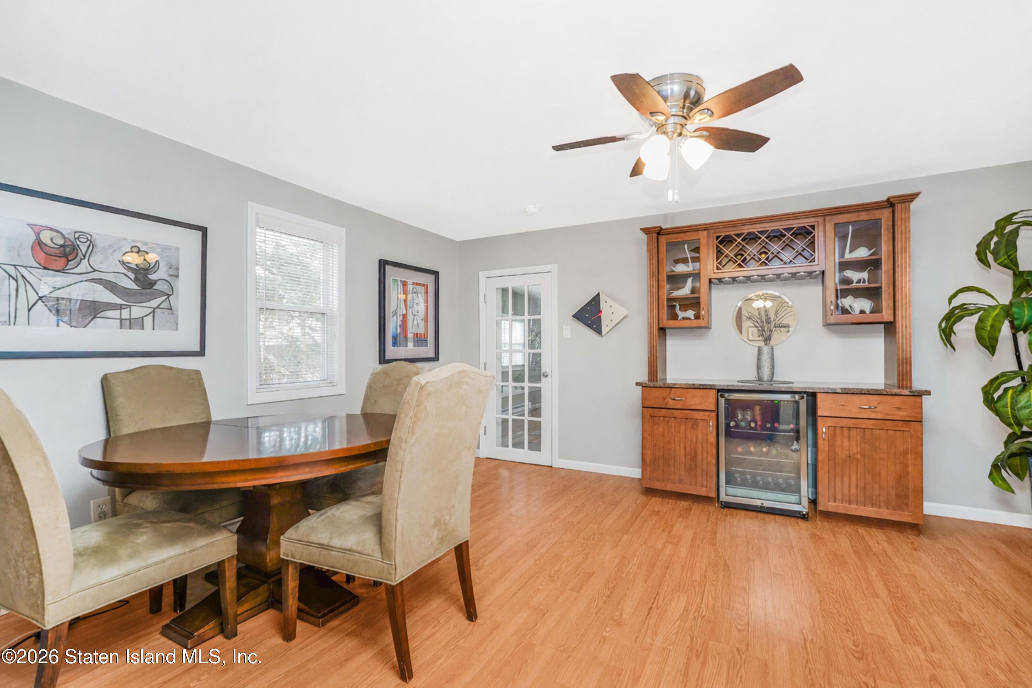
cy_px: 344
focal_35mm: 16
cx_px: 516
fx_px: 459
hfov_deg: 96.7
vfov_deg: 73.7
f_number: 4.5
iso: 50
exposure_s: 1/13
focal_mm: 16
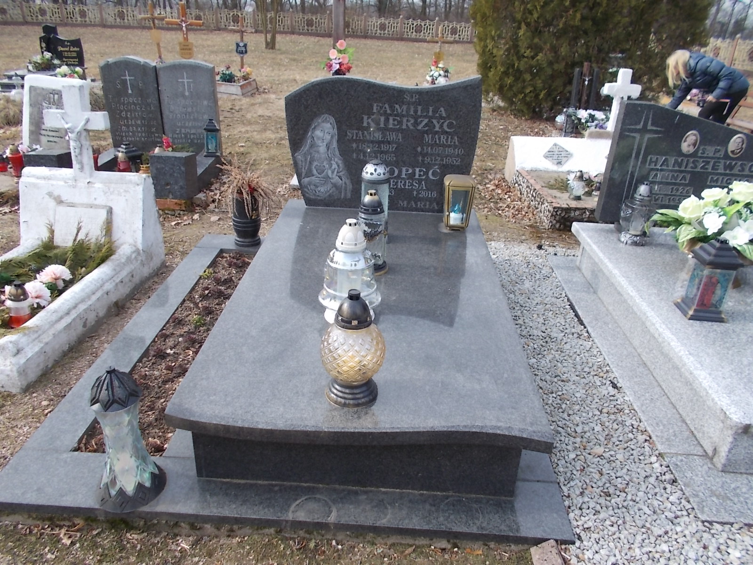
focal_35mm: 26
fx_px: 566
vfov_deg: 53.1
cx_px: 376
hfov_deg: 67.3
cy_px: 282
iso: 80
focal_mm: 4.6
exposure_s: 1/400
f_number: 3.2
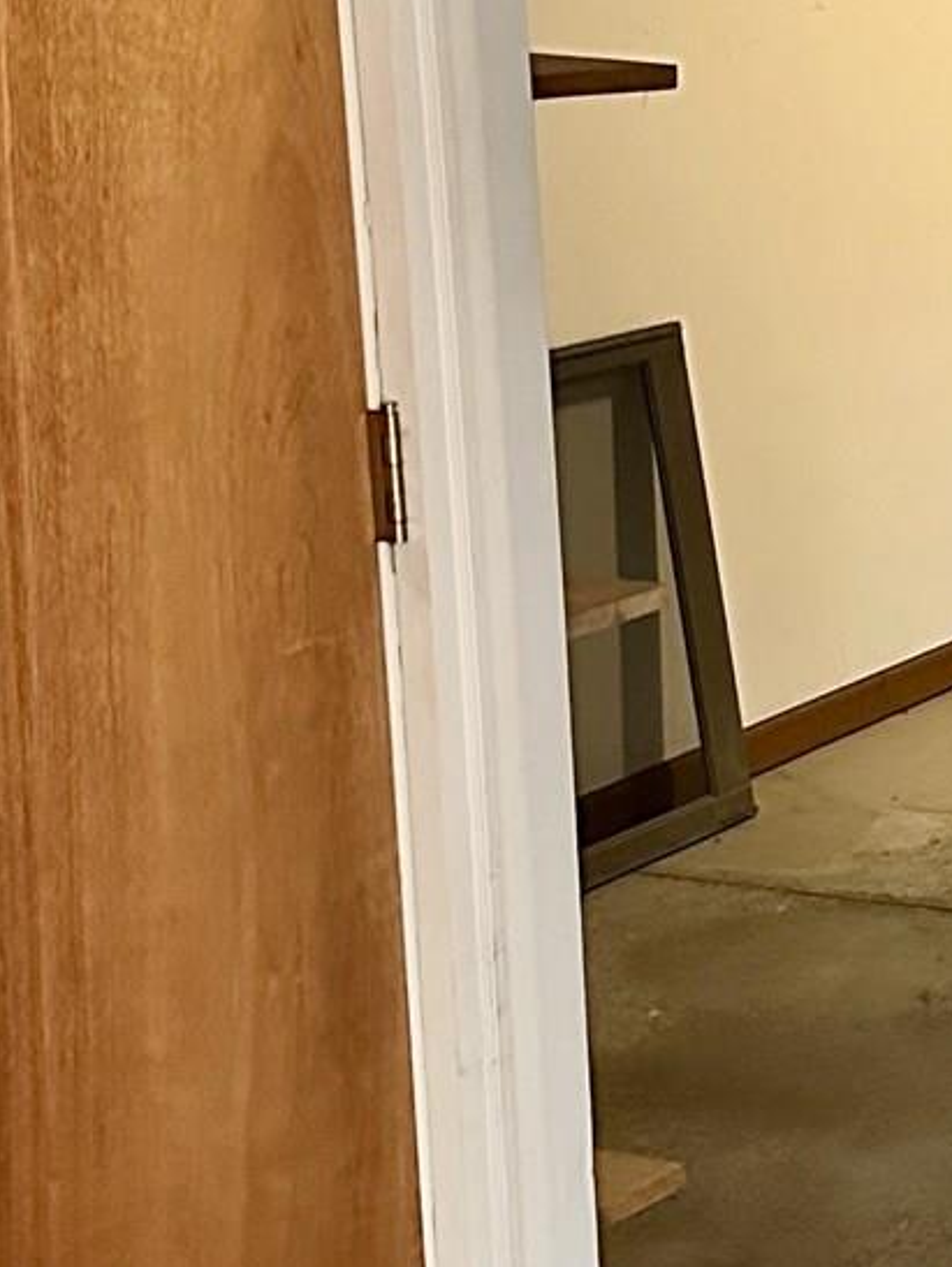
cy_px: 479
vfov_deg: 19.4
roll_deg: -0.4
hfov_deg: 13.2
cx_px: 1723
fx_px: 3699
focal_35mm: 101
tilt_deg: -10.5
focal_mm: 6.86
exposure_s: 1/40
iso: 1000
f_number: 1.78
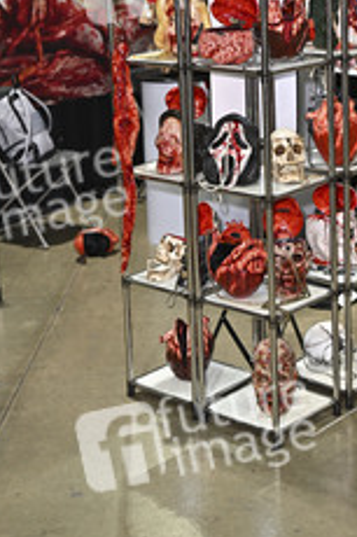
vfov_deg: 31.8
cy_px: 86
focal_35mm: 61
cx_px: 264
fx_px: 909
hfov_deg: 22.0
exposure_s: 1/250
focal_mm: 35
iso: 500
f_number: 2.2
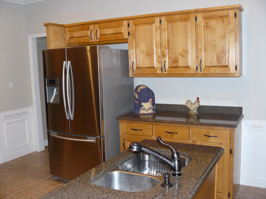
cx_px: 133
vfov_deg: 39.7
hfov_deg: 51.4
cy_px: 100
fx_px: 277
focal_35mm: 36
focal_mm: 6
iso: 200
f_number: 2.8
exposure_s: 1/50
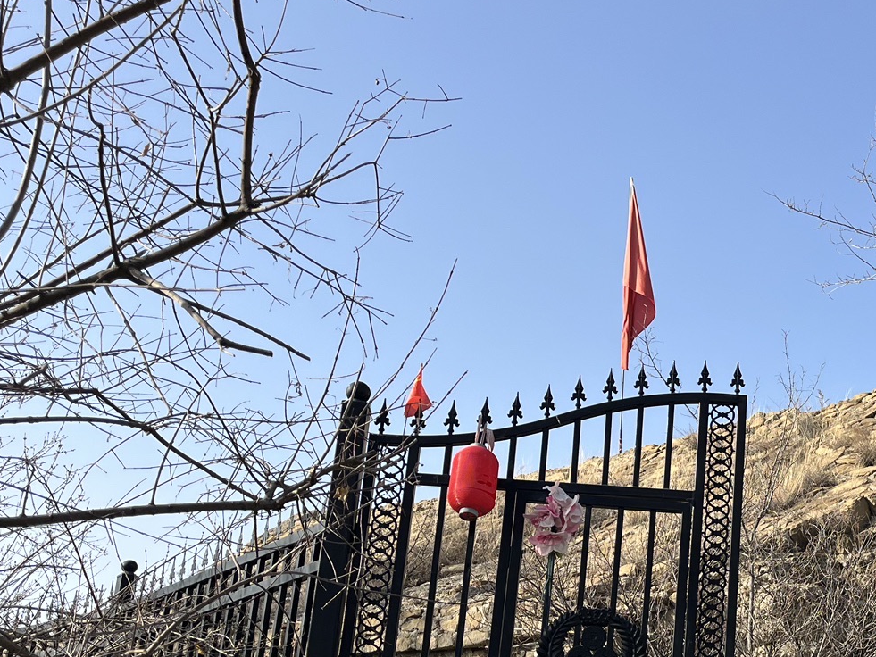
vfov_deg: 27.1
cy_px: 501
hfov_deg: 33.8
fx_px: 1341
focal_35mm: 53
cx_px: 824
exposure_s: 1/1890
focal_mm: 5.1
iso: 50
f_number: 1.6
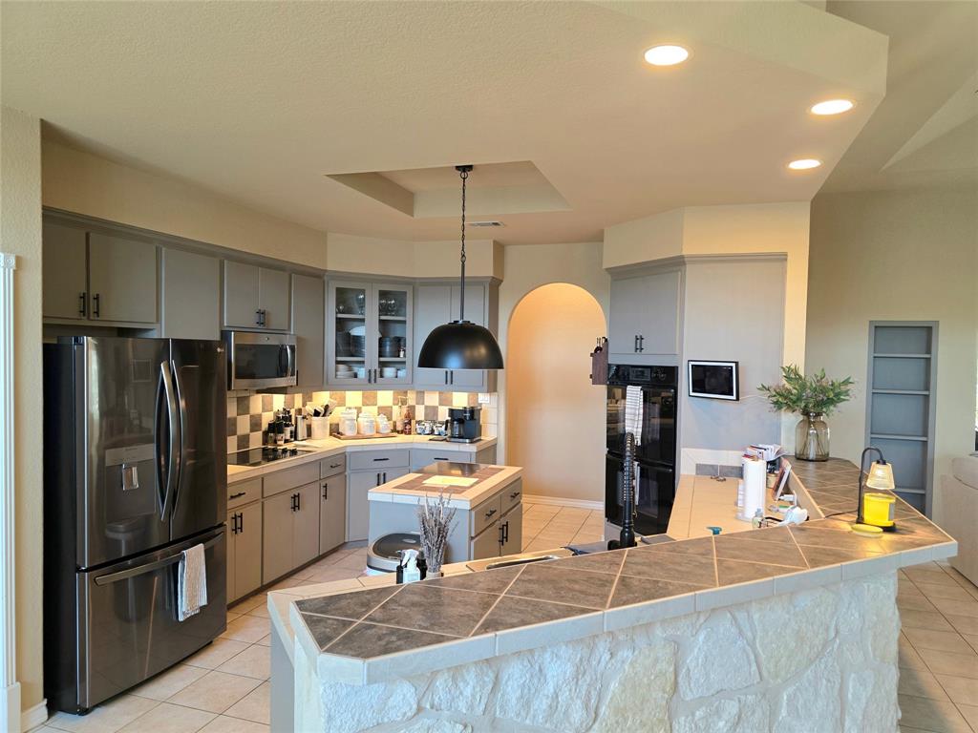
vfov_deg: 58.9
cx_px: 489
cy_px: 366
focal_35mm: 23
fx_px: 650
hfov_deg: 73.9
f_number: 1.7
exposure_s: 1/120
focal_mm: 6.3
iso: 320
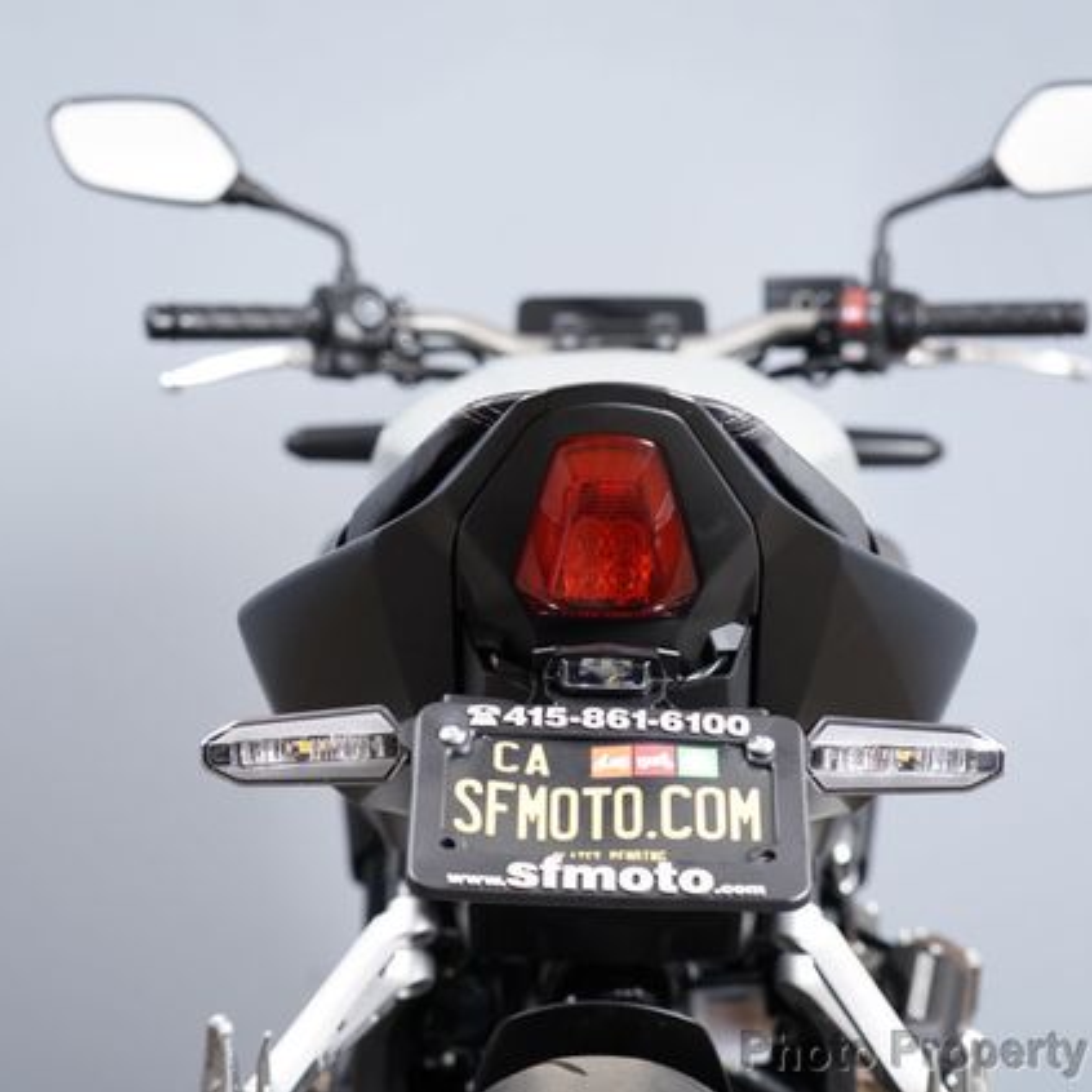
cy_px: 549
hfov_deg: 19.3
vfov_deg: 19.3
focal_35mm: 90
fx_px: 3212
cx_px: 609
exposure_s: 1/100
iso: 1600
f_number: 4
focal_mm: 70
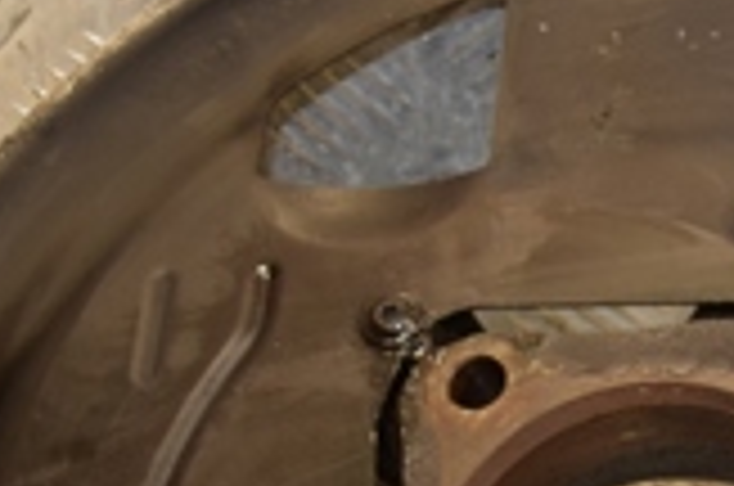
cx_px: 937
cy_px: 526
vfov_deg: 7.7
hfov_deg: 11.4
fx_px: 3602
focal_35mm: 177
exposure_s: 1/200
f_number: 5
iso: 800
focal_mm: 30
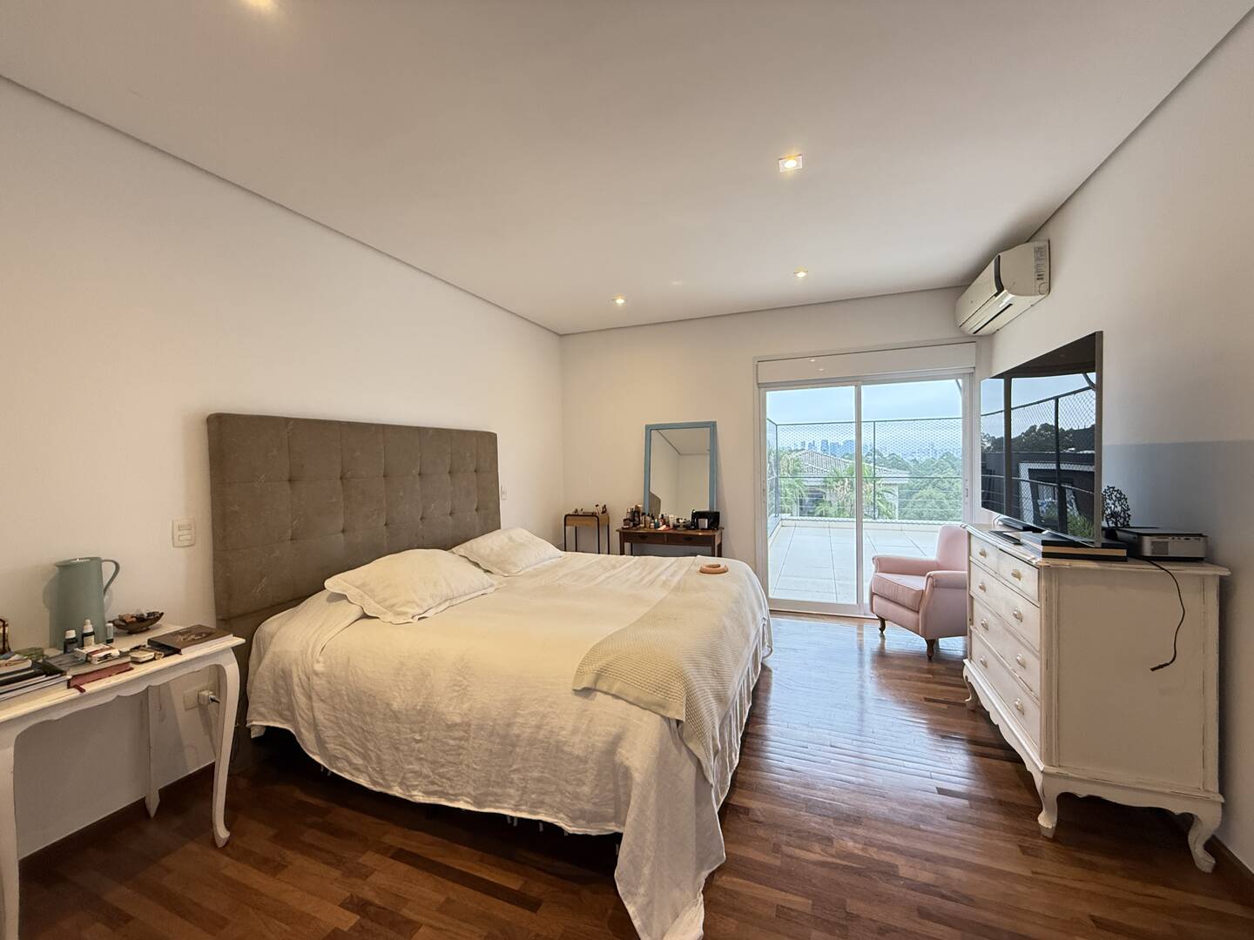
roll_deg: +0.6
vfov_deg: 85.7
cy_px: 470
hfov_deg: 102.1
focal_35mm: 14
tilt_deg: -0.8
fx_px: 507
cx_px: 627
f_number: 2.2
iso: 400
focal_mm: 2.22
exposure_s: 1/82
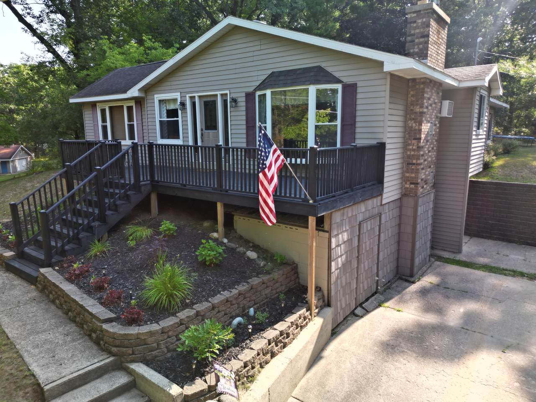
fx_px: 372
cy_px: 201
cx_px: 268
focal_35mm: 24
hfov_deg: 71.6
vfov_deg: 56.8
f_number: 1.7
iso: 160
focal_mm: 6.72
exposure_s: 1/15
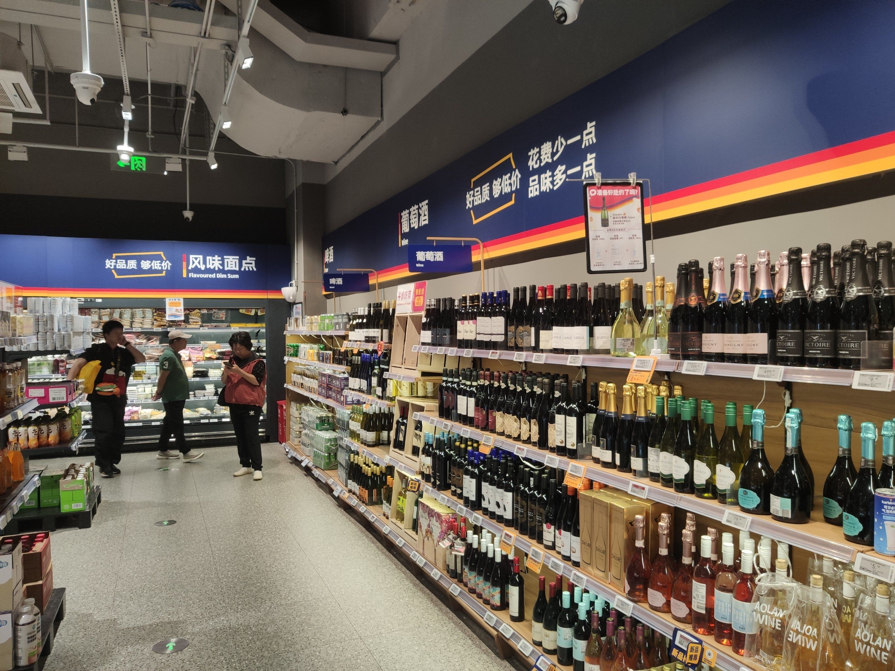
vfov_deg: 53.1
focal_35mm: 26
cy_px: 336
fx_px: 672
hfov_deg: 67.3
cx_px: 448
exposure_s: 1/100
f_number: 1.75
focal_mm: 4.75
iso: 315
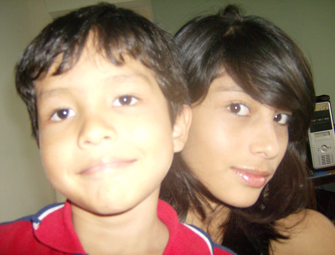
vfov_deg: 40.0
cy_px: 128
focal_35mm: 36
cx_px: 168
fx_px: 350
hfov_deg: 51.1
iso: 200
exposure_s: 1/60
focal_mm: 6
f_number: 2.8
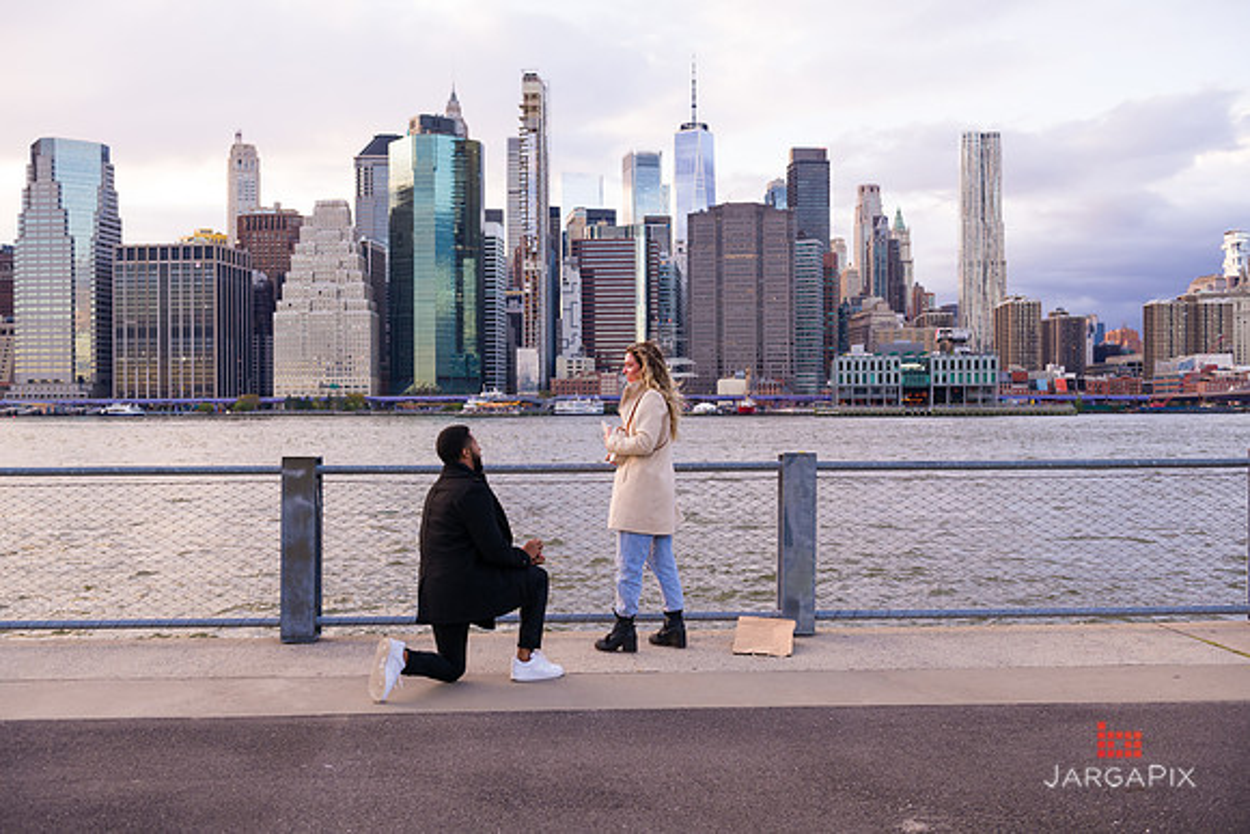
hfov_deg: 55.8
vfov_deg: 38.9
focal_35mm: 34
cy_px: 417
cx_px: 625
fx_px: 1181
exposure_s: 1/200
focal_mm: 34
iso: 250
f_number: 4
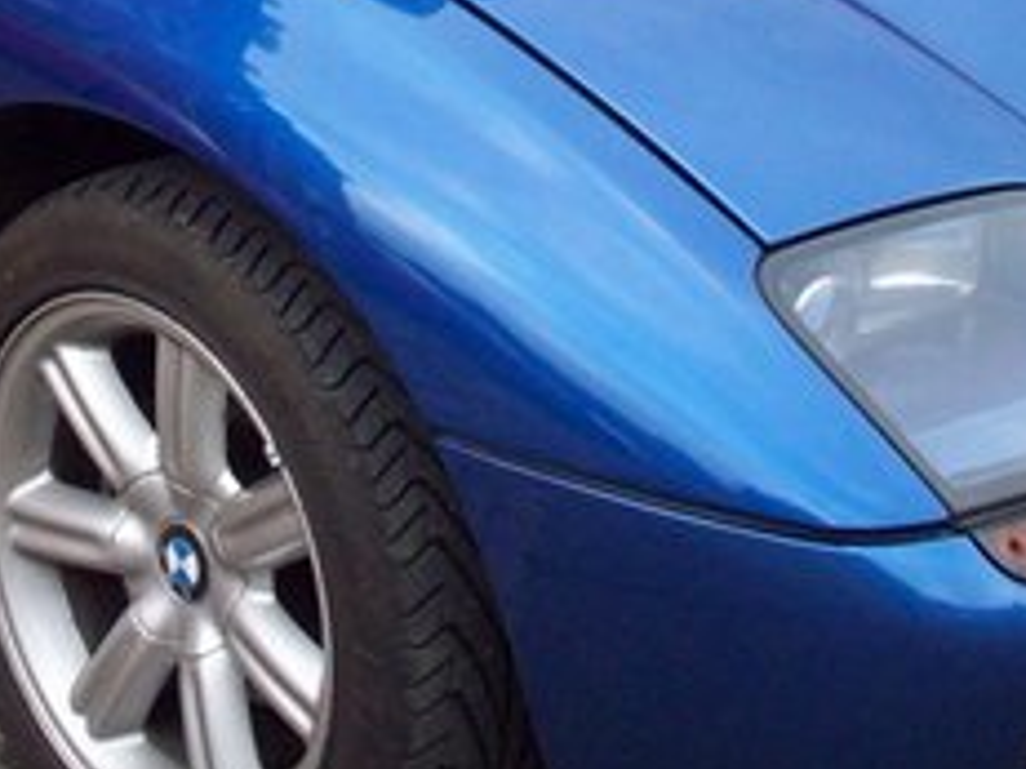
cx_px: 338
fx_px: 3792
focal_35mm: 128
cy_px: -147
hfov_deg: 15.4
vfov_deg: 11.4
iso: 80
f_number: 2.8
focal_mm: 6.2
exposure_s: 1/245
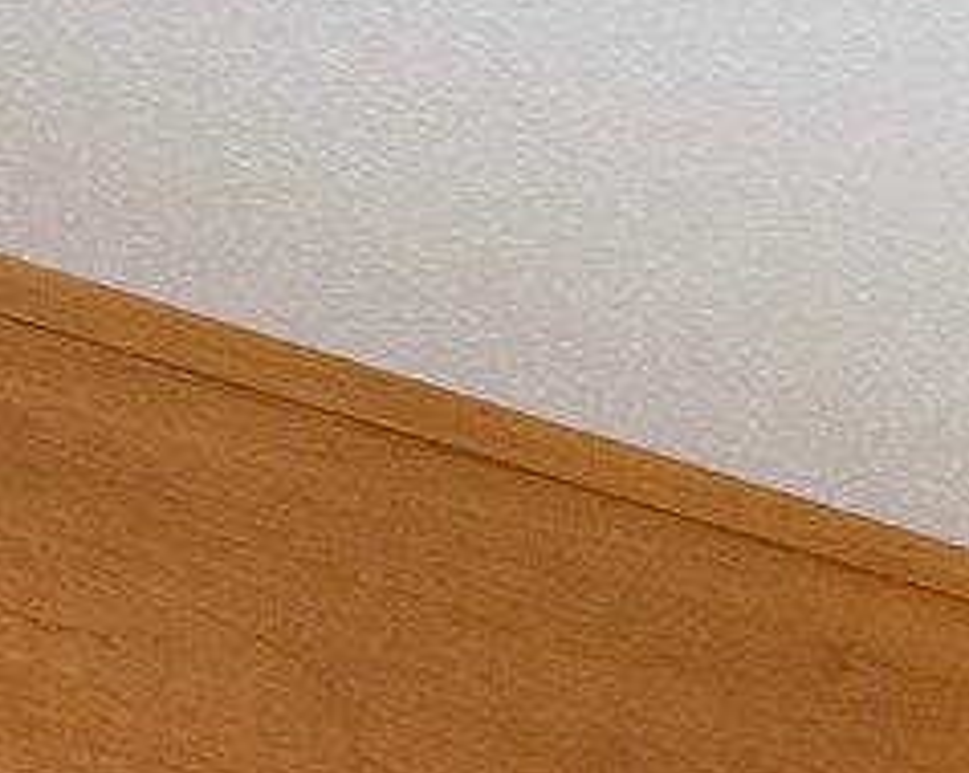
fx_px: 3238
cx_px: 3383
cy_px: 2268
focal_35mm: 113
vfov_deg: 10.2
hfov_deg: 9.5
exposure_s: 1/8
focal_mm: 14
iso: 640
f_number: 11
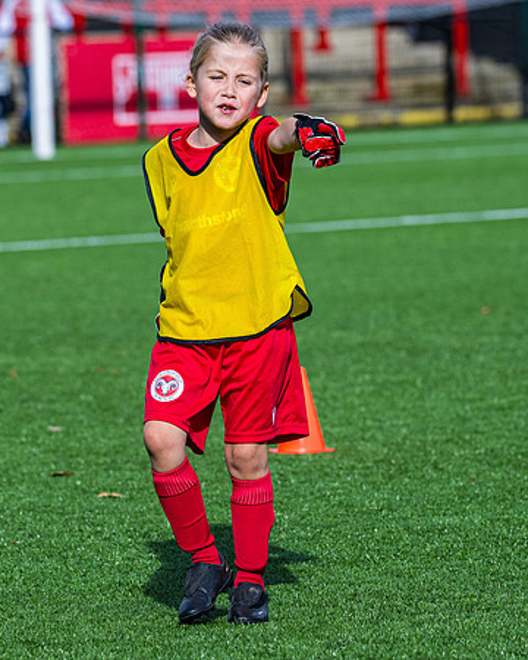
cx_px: 172
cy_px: 330
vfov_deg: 6.5
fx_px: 5774
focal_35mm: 296
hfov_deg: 5.2
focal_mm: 135
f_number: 4
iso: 400
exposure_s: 1/3200
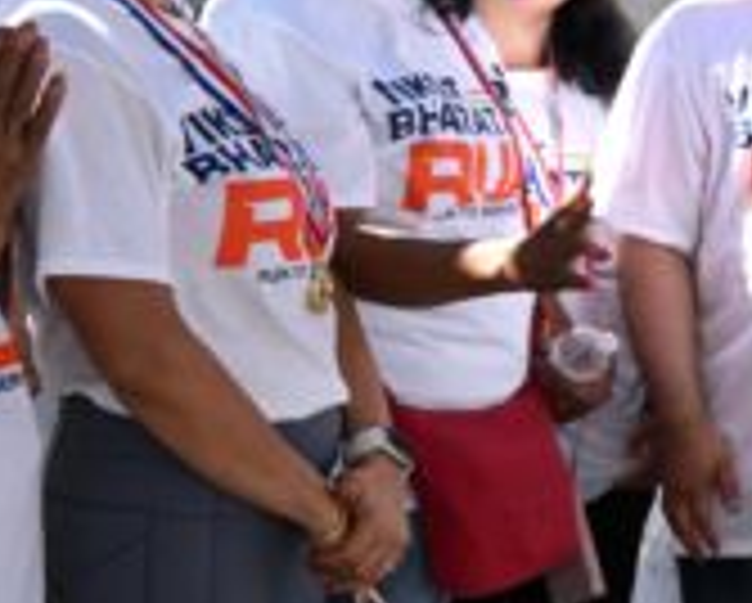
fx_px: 2206
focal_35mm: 99
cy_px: 504
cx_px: 1238
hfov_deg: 16.9
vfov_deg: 15.4
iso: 200
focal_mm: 28
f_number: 6.3
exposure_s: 1/60
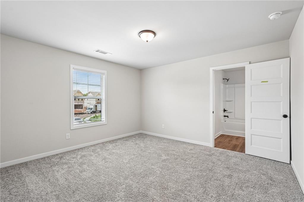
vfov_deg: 73.7
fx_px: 135
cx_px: 152
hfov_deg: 96.8
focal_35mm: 16
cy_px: 101
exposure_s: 1/40
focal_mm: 16
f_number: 8
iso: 800
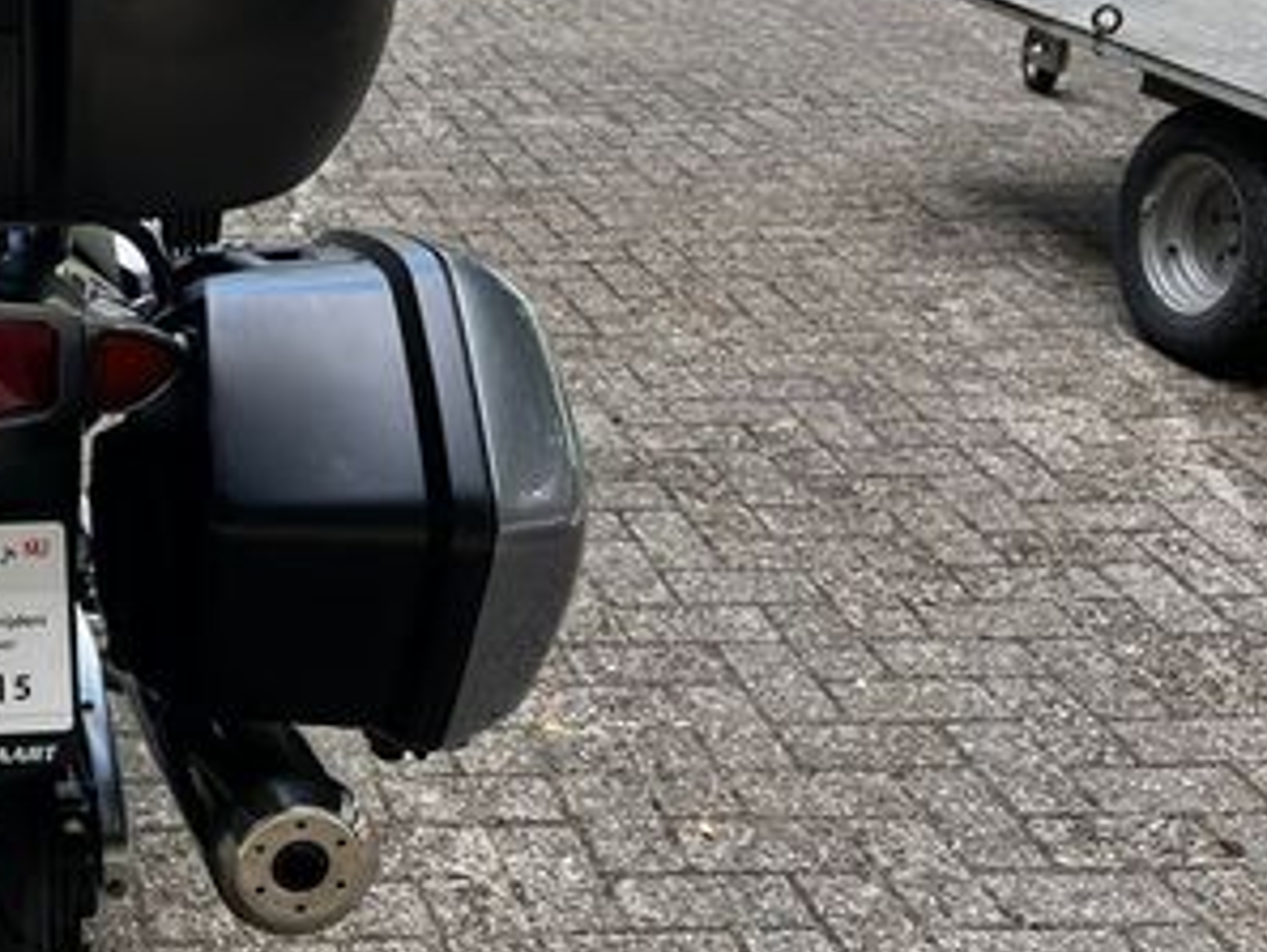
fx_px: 2051
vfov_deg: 26.1
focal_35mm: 56
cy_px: 431
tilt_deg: -23.0
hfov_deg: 31.5
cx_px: -30
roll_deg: +1.7
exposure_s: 1/254
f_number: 1.6
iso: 40
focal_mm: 5.1
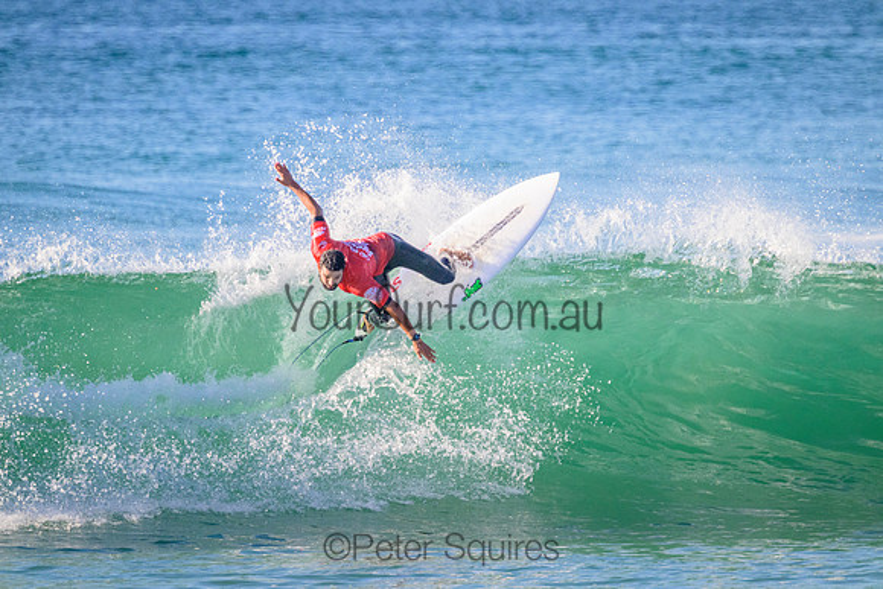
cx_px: 442
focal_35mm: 800
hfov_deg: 2.6
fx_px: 19626
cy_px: 294
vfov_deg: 1.7
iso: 2800
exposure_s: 1/2000
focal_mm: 800
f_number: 11
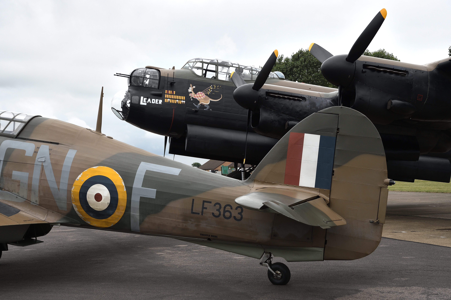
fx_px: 639
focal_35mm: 51
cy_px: 150
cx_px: 226
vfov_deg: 26.5
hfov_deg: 38.9
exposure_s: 1/200
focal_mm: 34
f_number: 7.1
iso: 100
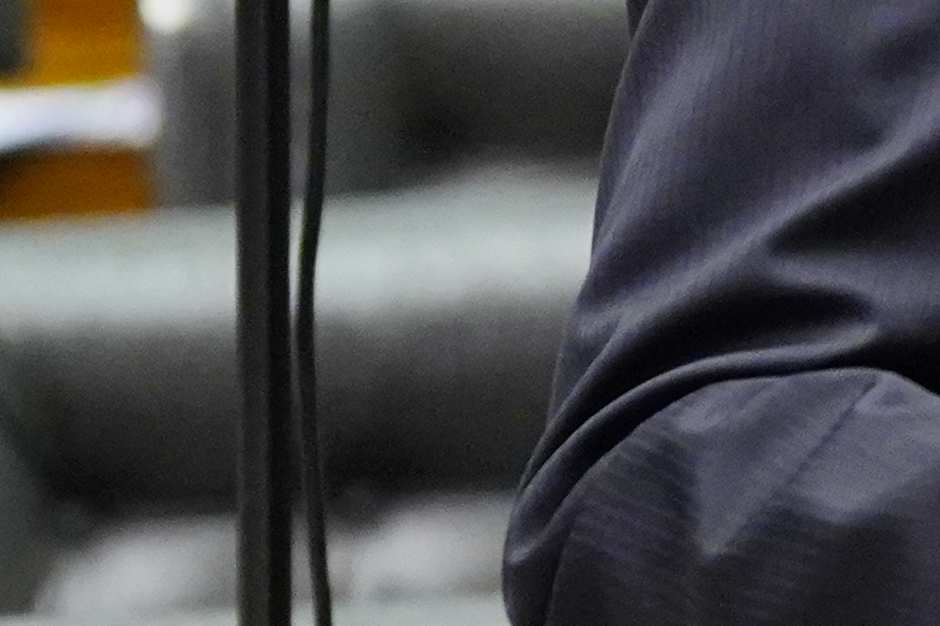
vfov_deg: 2.3
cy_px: -98
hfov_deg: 3.4
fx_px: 15634
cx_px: 2097
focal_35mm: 599
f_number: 4
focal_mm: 92
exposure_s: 1/160
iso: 4000
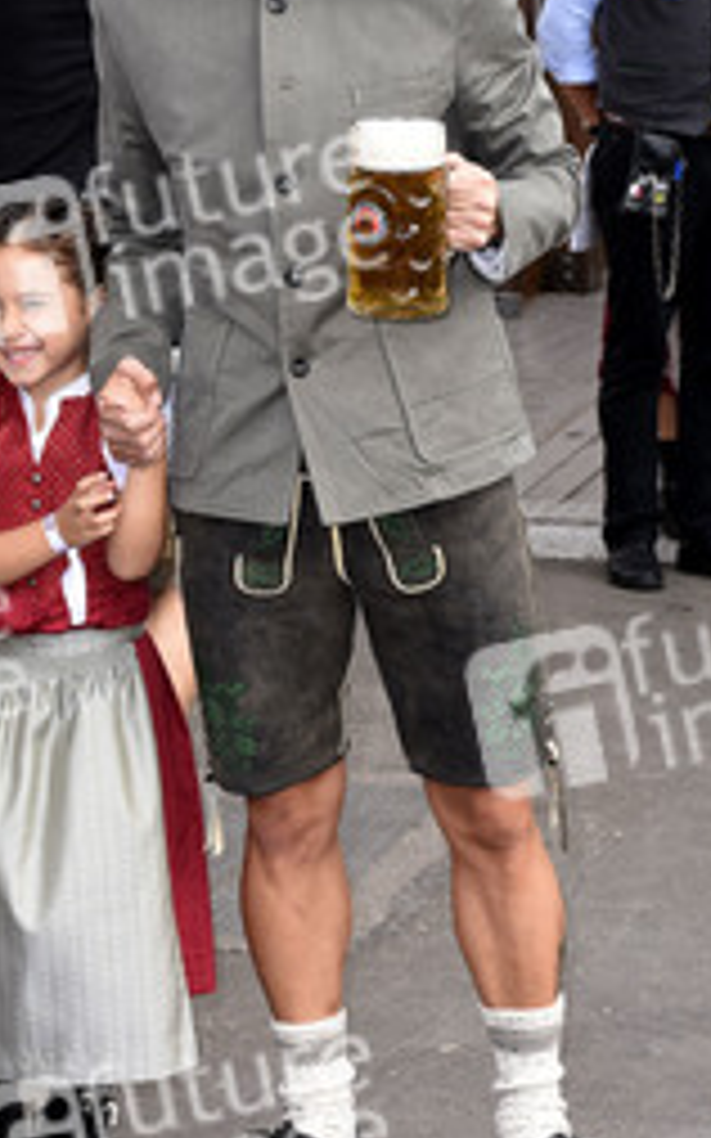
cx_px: 288
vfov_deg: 18.0
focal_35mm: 116
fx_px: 3598
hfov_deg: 11.3
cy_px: 468
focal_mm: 48
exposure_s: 1/160
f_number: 8
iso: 320
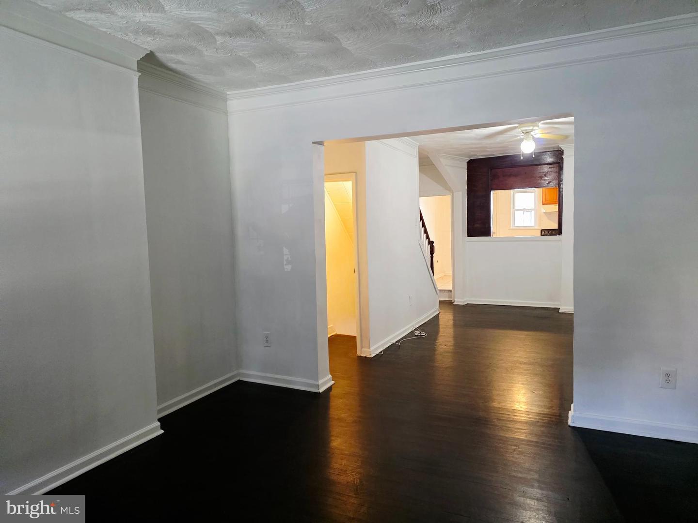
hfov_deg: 73.9
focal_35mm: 23
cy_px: 262
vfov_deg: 58.9
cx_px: 349
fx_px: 464
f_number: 1.7
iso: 800
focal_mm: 6.3
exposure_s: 1/120
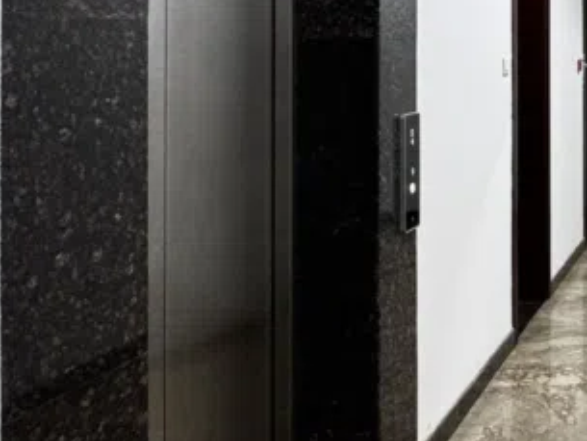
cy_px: 52
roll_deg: +1.1
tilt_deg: +0.8
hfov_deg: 32.0
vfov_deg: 29.7
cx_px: 741
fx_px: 797
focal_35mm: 47
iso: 400
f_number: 2.2
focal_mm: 2.22
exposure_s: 1/50
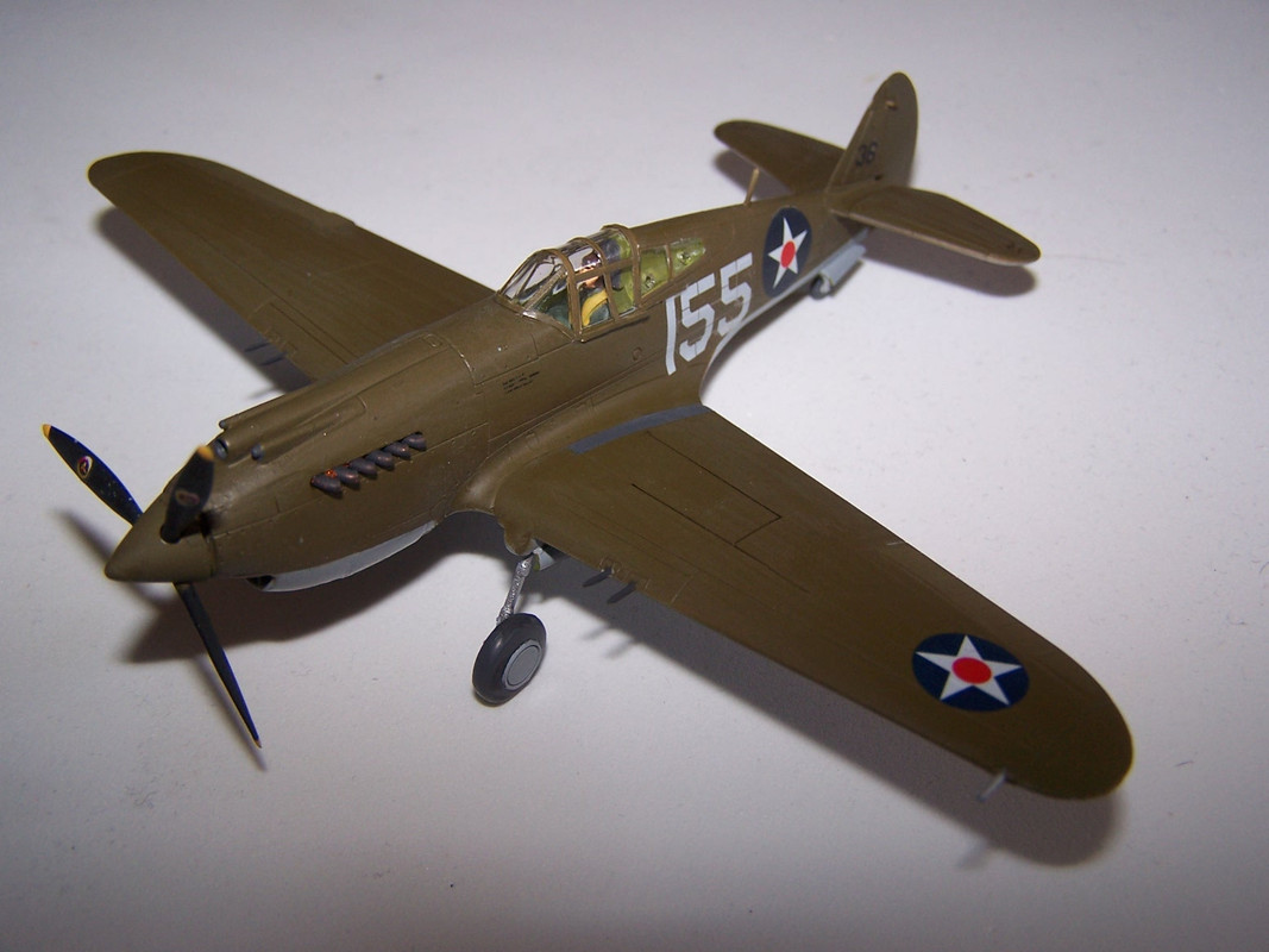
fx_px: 1393
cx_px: 634
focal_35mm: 38
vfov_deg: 37.7
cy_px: 476
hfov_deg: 49.0
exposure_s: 1/60
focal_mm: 6.3
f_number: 2.8
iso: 80
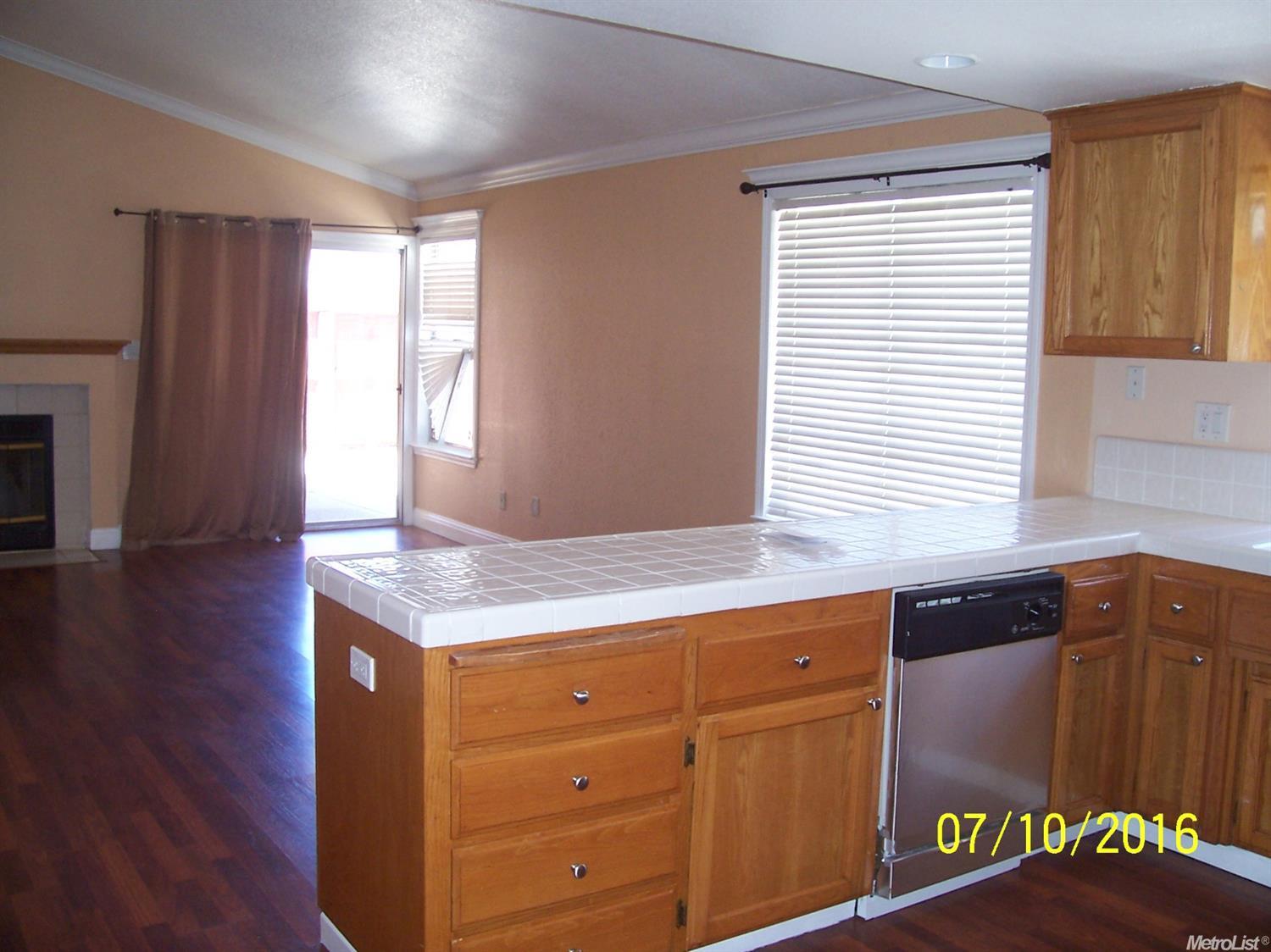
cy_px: 476
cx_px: 636
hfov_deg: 54.0
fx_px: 1248
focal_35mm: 34
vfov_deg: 41.8
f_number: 2.7
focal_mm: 5.6
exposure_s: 1/60
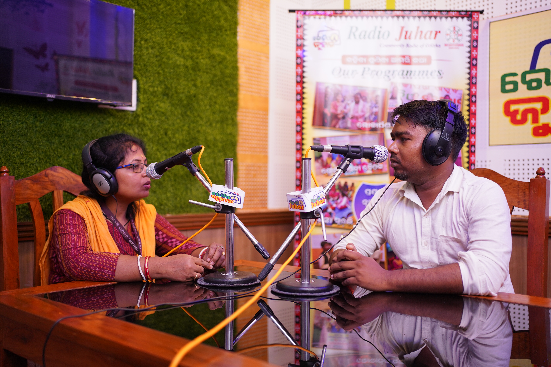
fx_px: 536
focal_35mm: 35
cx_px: 276
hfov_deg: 54.4
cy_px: 184
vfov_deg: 37.9
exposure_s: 1/100
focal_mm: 35
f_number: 1.8
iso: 400
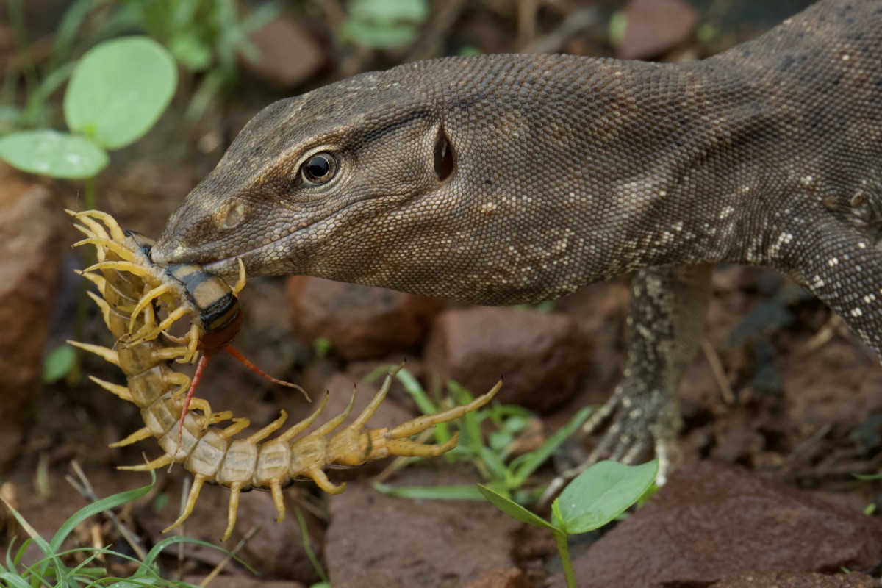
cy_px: 294
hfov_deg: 2.7
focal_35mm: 750
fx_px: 18374
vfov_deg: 1.8
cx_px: 441
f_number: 11
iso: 3200
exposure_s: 1/400
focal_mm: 500
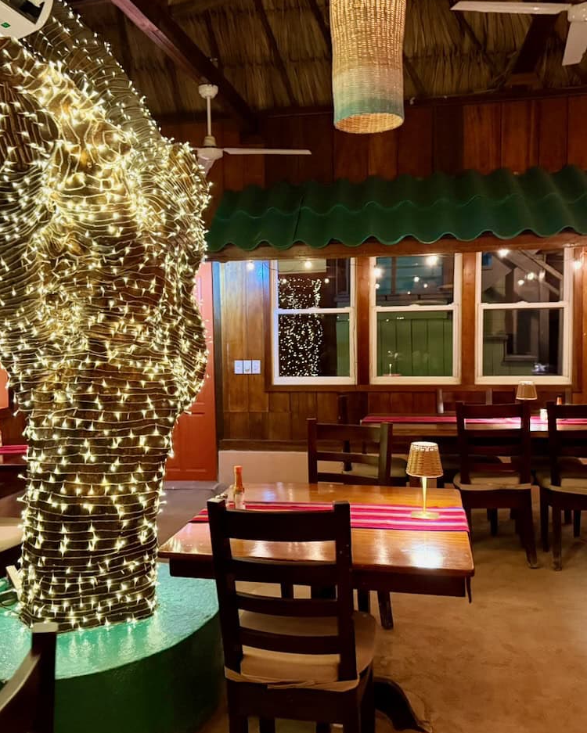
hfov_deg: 45.7
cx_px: 249
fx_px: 695
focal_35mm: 32
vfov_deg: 55.7
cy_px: 369
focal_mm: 6.8
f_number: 1.8
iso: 800
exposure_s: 1/30
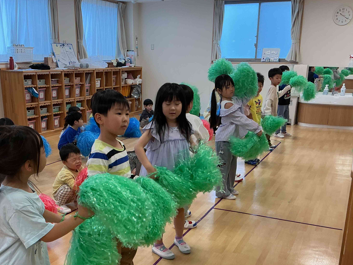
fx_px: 408
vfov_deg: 35.5
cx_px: 154
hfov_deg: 46.7
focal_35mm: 40
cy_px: 180
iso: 64
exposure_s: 1/120
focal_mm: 3
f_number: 1.8
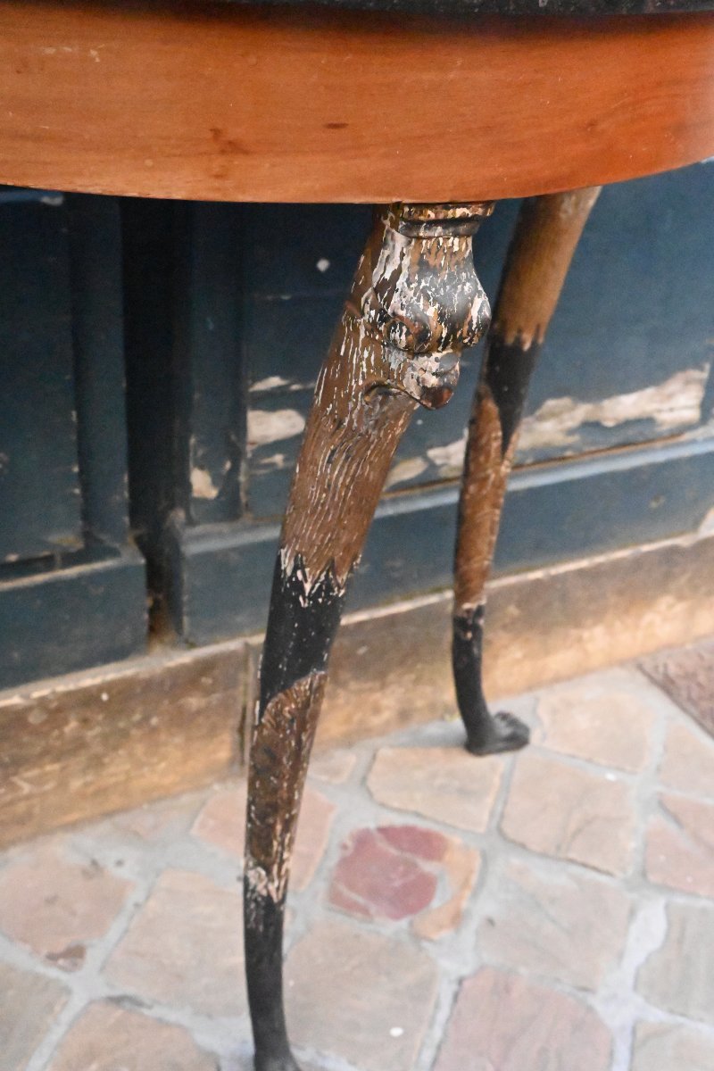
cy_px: 536
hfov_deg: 34.8
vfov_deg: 50.4
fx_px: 1138
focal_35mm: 38
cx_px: 357
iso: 32000
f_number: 6.3
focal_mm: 25.5
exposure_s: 1/4000
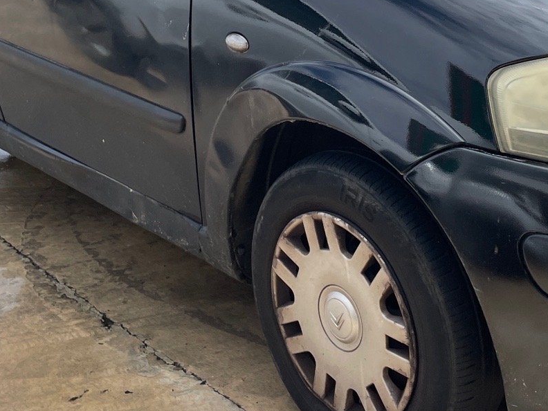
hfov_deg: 30.3
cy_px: 61
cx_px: 397
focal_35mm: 63
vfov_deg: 22.8
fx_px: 997
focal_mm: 4.2
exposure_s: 1/2304
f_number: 1.6
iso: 32
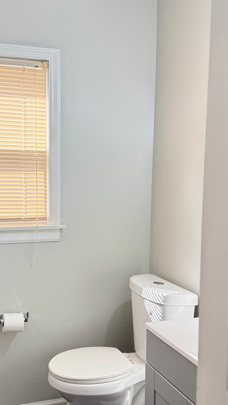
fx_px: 452
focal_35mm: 42
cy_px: 214
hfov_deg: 28.1
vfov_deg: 48.3
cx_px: 74
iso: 200
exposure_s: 1/234
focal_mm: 6.76
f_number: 1.78
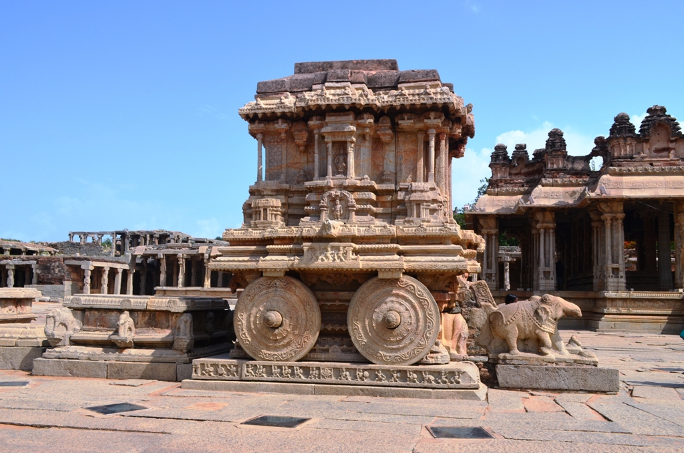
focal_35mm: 33
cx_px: 342
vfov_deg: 39.8
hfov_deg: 57.3
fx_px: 626
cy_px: 226
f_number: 10
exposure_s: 1/320
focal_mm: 22
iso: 200
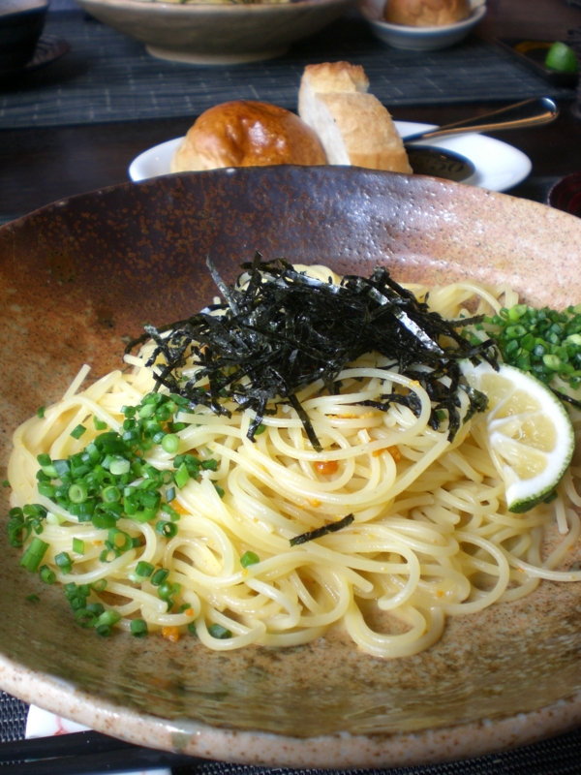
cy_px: 388
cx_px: 290
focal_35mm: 38
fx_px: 850
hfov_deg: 37.7
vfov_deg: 49.0
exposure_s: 1/125
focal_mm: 6.3
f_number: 3.1
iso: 100
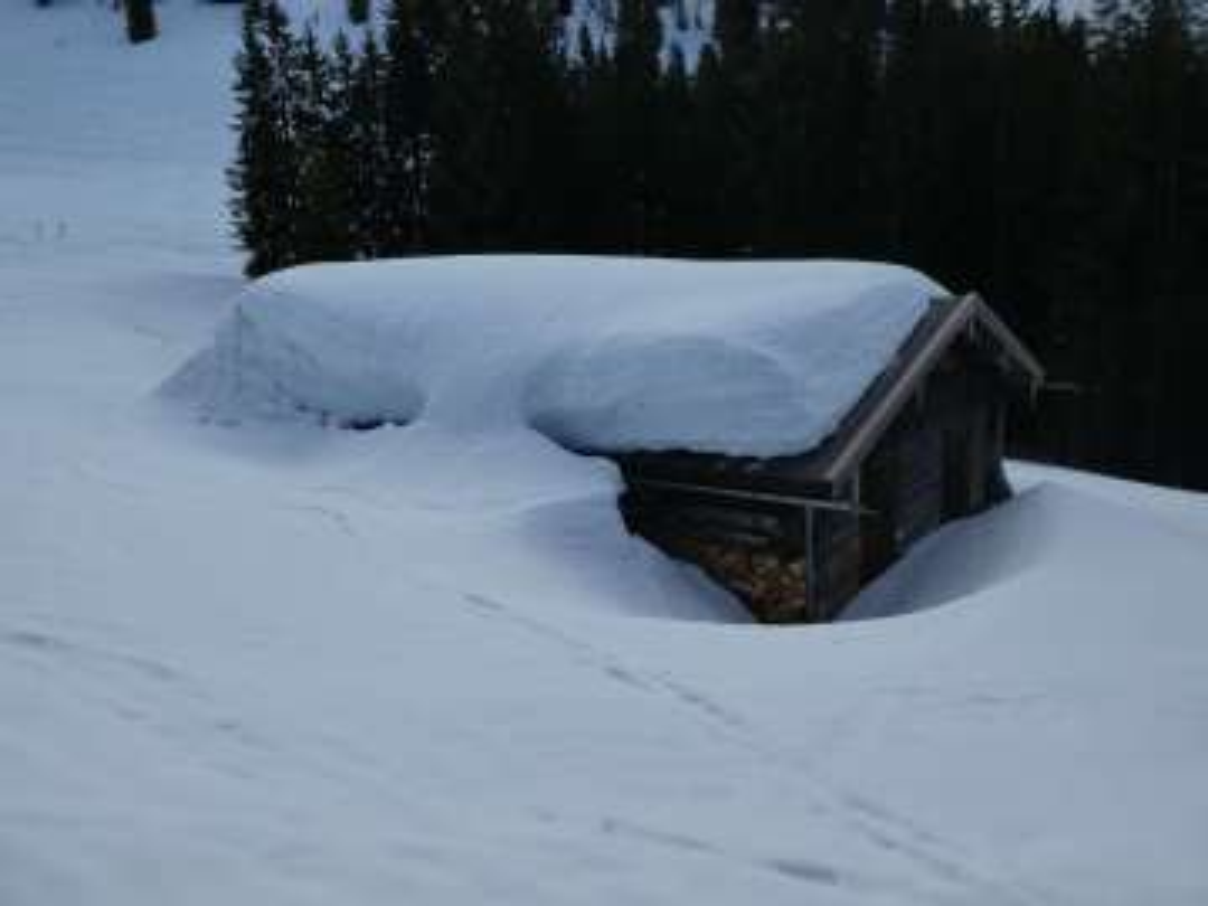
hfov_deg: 71.6
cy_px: 453
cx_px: 604
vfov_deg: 56.8
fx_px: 838
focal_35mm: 24
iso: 80
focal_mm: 4.3
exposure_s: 1/1000
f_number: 4.5
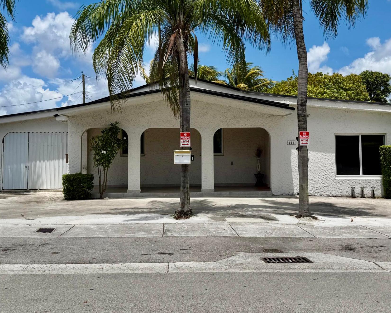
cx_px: 205
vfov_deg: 36.3
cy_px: 118
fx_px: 474
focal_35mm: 41
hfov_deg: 44.8
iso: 80
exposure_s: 1/9091
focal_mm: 6.76
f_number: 1.78
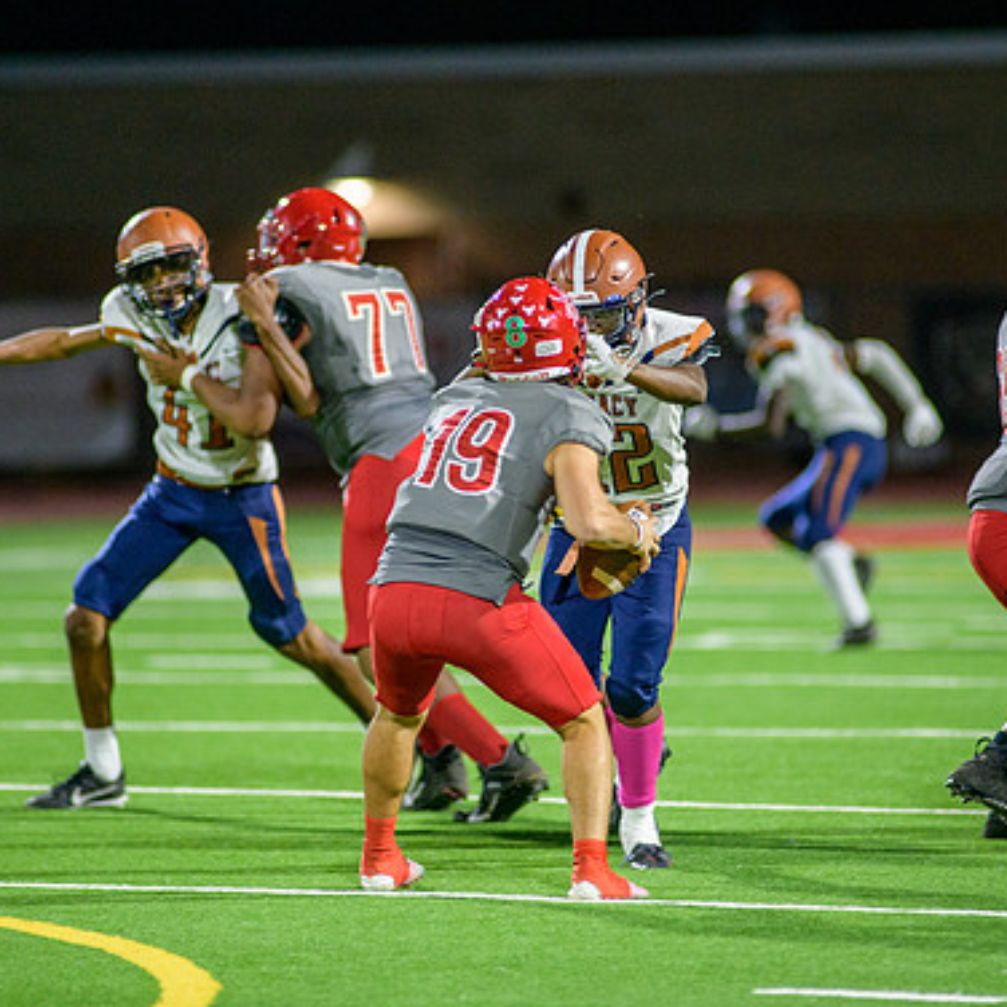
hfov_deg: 4.5
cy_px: 494
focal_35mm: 393
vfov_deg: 4.5
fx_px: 12935
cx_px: 504
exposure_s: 1/500
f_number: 2.8
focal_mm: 300
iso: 2000
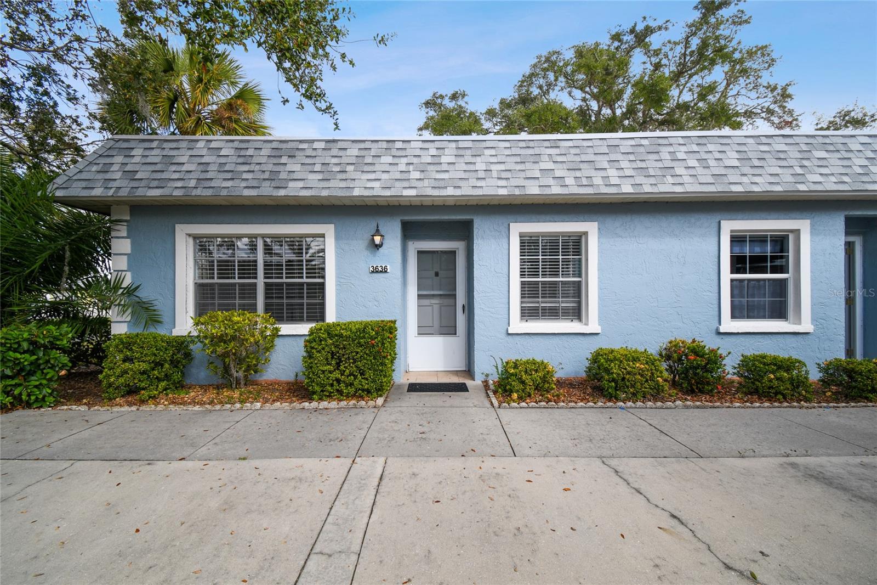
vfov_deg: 77.3
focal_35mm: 15
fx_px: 365
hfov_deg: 100.4
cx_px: 438
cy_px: 292
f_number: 7.1
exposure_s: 1/50
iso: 100
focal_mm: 10
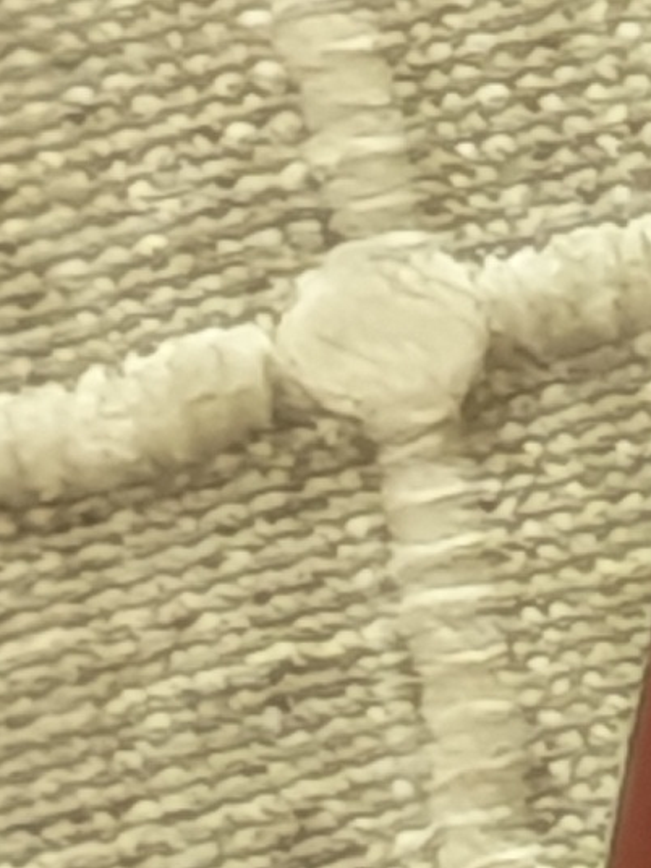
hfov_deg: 7.0
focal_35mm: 173
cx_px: 2416
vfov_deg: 11.3
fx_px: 4338
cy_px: 930
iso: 640
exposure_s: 1/13
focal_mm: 1.82
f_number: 2
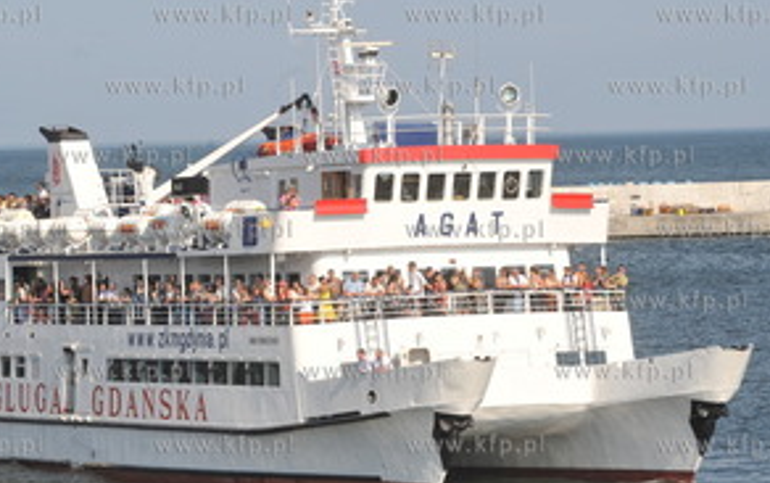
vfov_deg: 6.3
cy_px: 264
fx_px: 4389
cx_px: 316
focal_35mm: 209
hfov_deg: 10.0
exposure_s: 1/1250
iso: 400
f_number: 8
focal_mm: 150
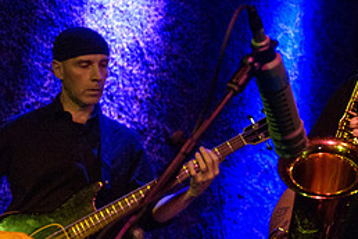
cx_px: 349
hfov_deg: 21.7
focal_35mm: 91
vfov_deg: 15.0
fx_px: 905
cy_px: 85
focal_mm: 38
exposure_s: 1/80
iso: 5000
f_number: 3.2
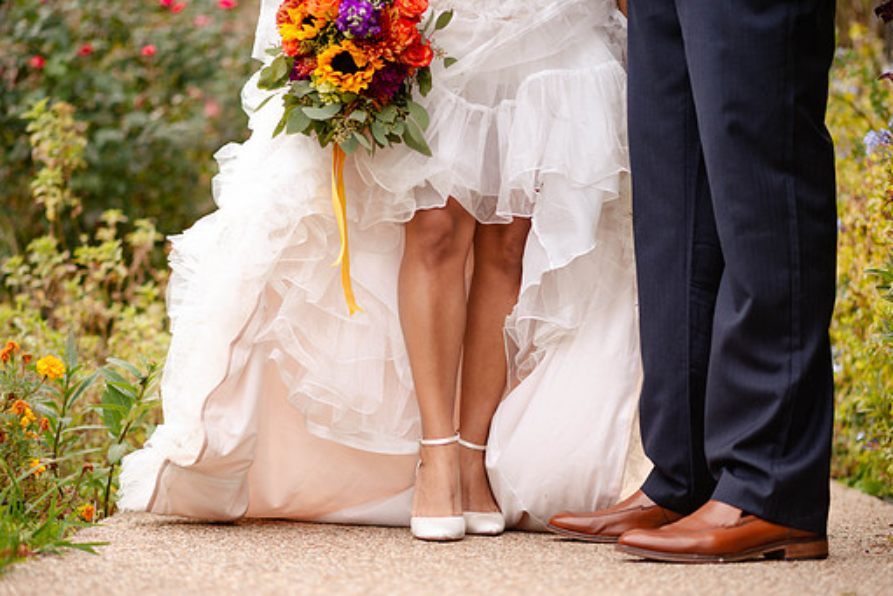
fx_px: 2431
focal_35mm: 98
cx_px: 425
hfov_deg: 20.8
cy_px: 336
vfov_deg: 14.0
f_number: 1.8
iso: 200
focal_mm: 85
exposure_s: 1/1000
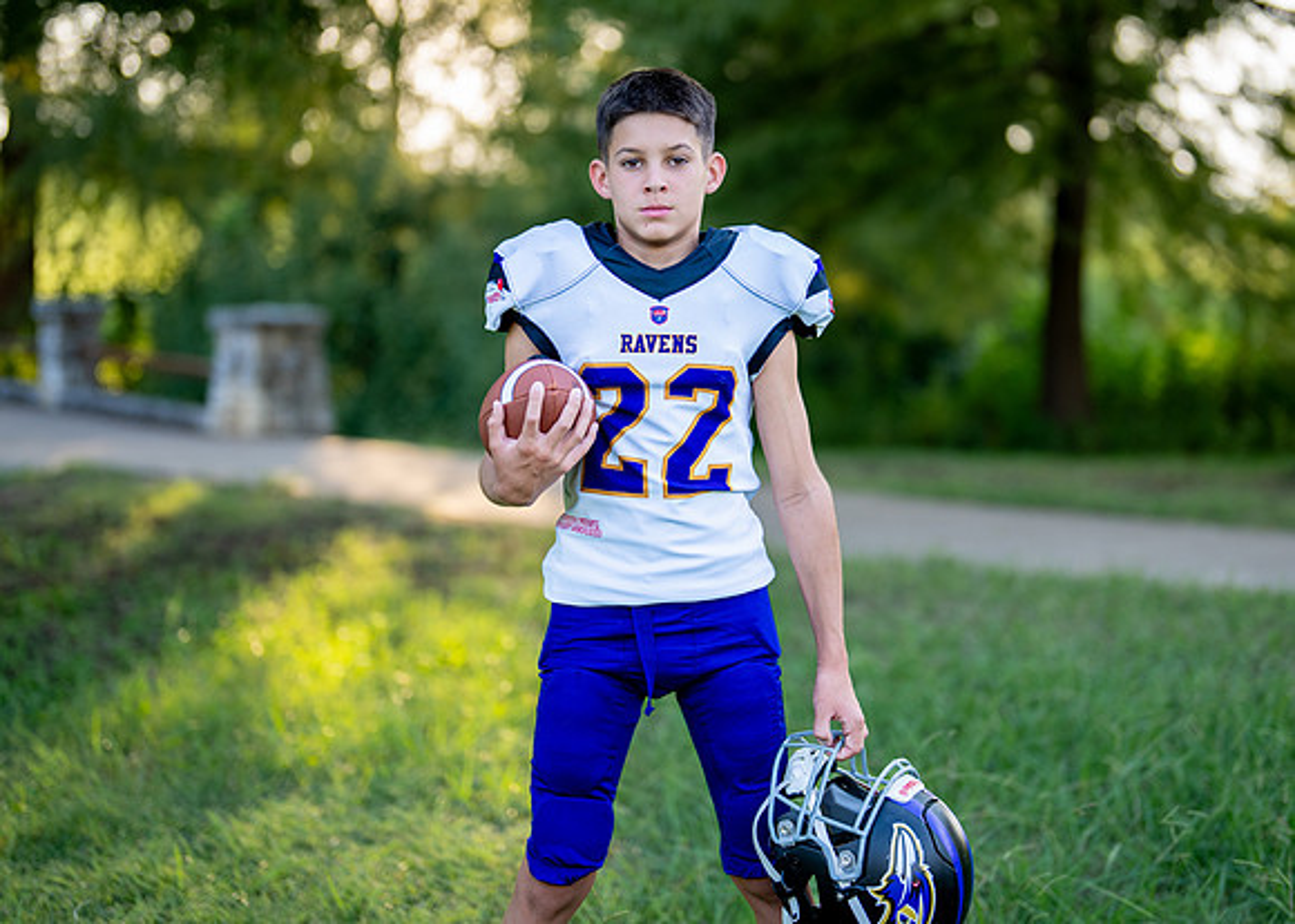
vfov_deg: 22.3
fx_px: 2339
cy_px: 398
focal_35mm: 64
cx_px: 695
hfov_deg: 30.9
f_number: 1.2
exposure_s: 1/1000
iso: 125
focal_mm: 50
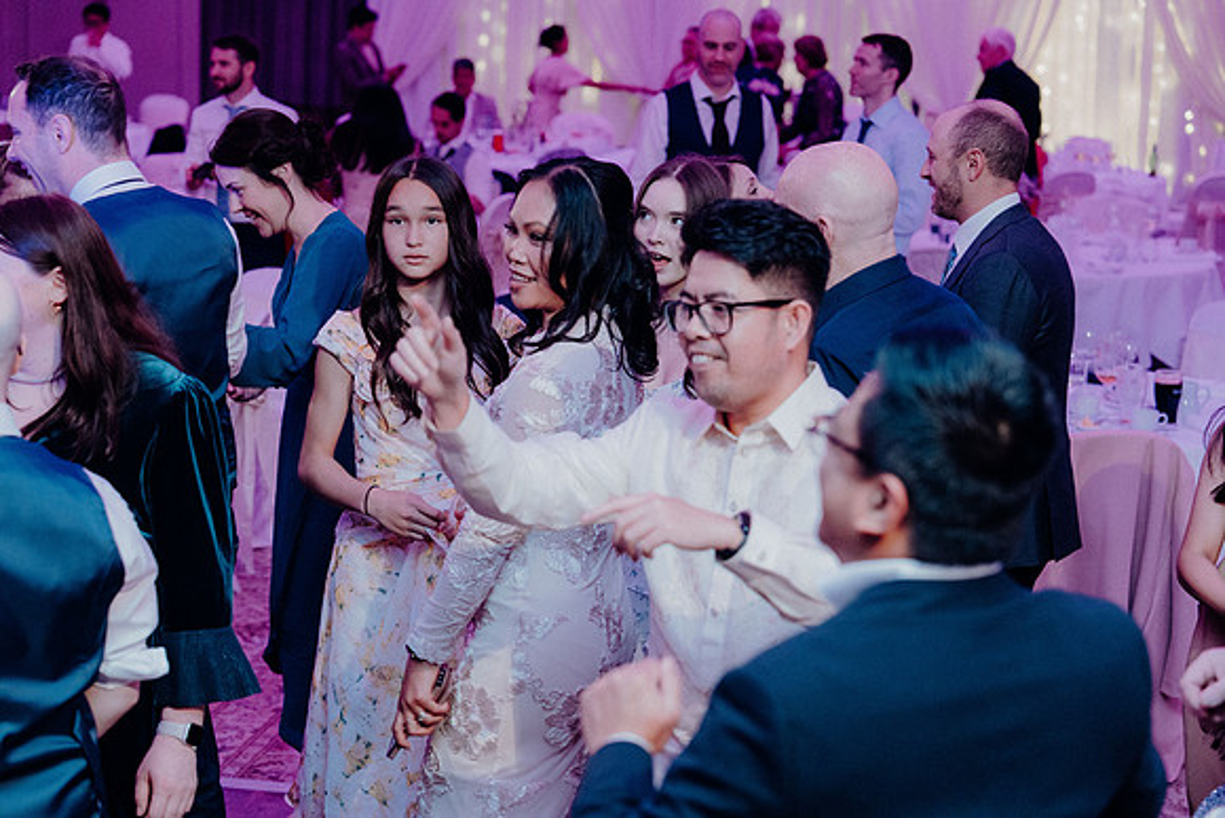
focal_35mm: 70
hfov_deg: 28.8
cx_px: 612
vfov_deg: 19.5
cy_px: 409
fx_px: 2382
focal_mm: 70
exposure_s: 1/160
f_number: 3.5
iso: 3200
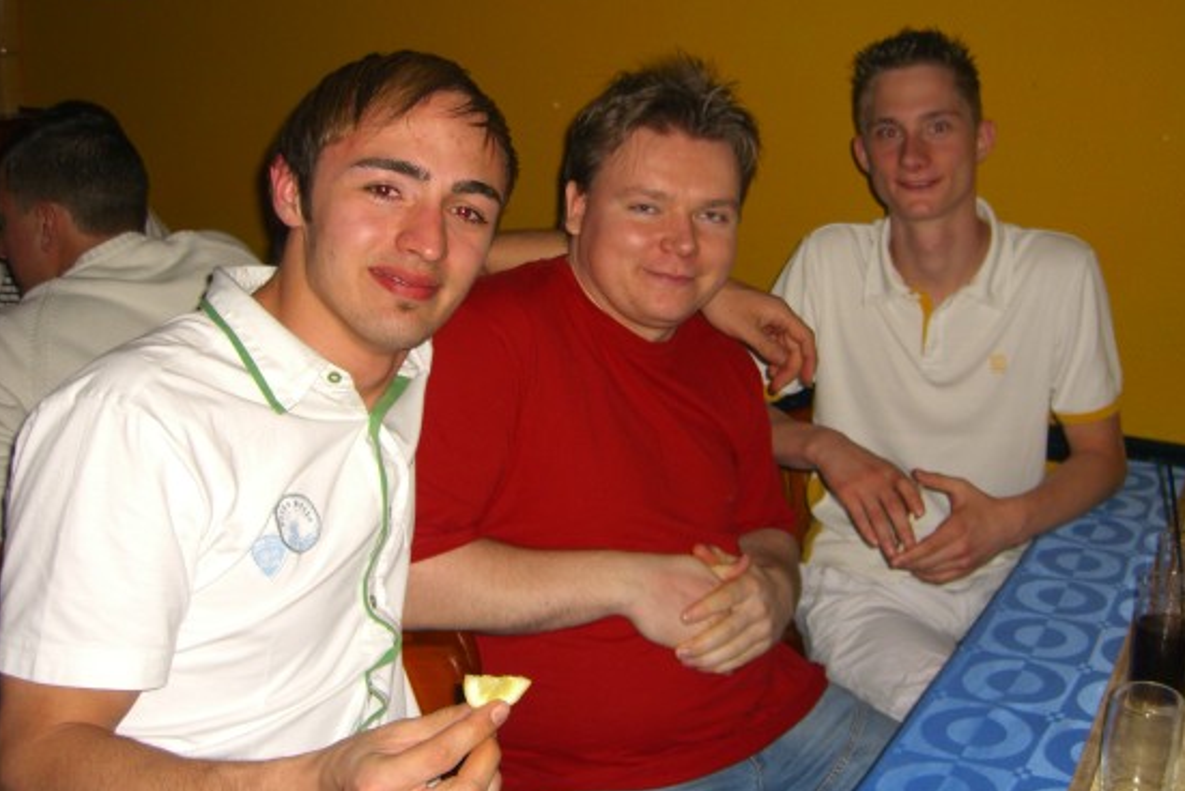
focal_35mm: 43
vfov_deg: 31.2
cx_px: 634
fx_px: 1416
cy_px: 329
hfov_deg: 45.4
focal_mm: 7.9
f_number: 2.8
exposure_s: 1/60
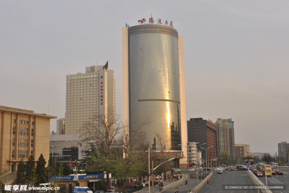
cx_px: 144
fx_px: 386
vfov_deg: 28.1
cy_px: 96
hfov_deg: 41.1
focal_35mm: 48
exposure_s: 1/40
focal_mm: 32
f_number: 9
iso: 100
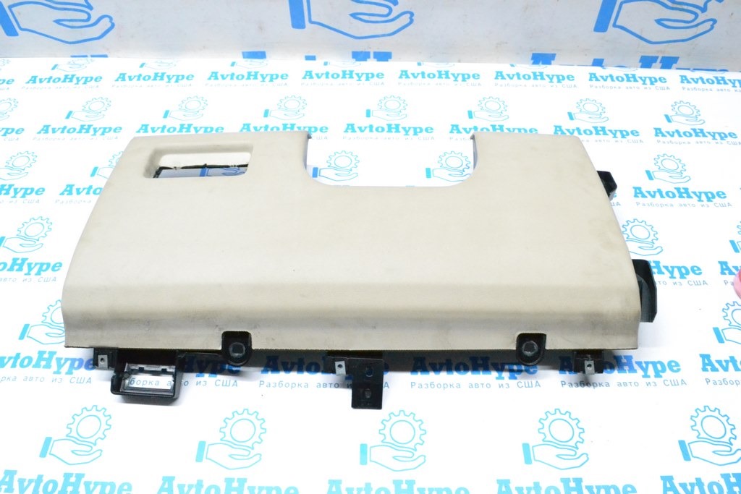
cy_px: 247
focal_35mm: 27
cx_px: 370
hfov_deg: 67.4
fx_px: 556
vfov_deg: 47.9
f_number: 10
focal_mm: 18
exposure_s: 1/125
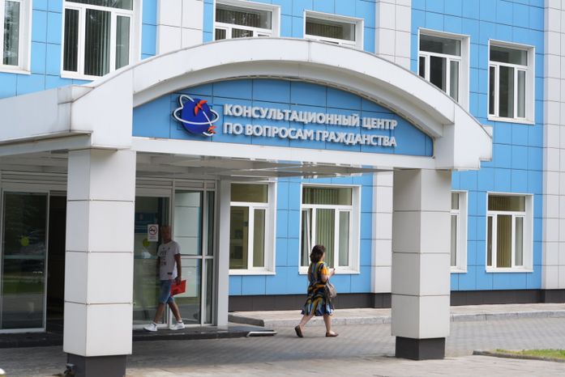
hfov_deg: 28.8
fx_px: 1099
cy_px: 188
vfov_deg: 19.5
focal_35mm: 70
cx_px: 282
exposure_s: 1/200
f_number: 5.6
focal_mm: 70
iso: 100
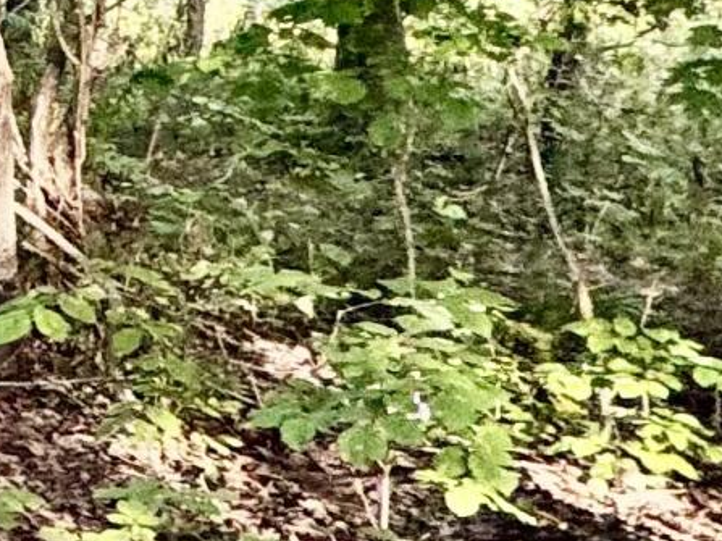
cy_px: -249
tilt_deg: -3.0
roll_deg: +6.9
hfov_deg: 11.3
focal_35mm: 94
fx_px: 1960
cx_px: -1476
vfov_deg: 14.7
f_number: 2.2
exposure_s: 1/99
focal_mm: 2.22
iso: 125
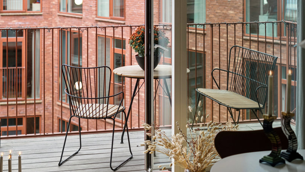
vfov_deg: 15.3
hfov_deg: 26.9
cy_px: 76
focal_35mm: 79
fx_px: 639
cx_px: 152
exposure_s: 1/400
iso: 400
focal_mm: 50
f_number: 2.8
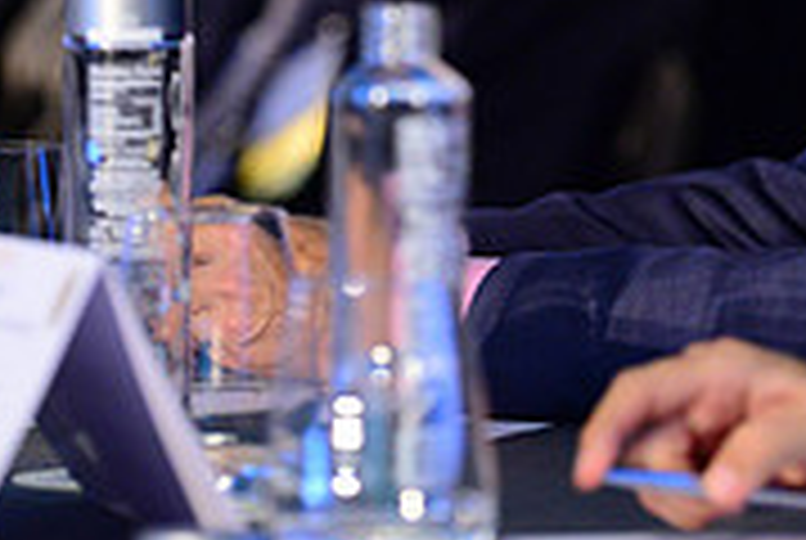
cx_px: 410
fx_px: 11617
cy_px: -299
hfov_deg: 4.0
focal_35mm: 518
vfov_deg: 2.7
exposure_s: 1/250
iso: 4000
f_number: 2.8
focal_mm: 160
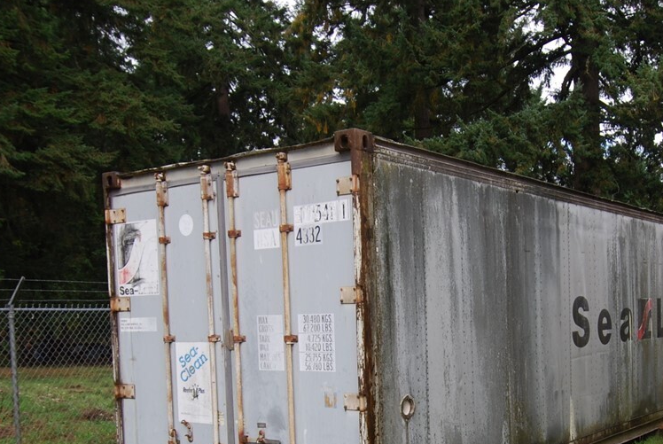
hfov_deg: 44.0
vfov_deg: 29.6
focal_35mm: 44
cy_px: 378
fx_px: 814
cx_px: 413
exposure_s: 1/125
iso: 125
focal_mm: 13
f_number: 5.6
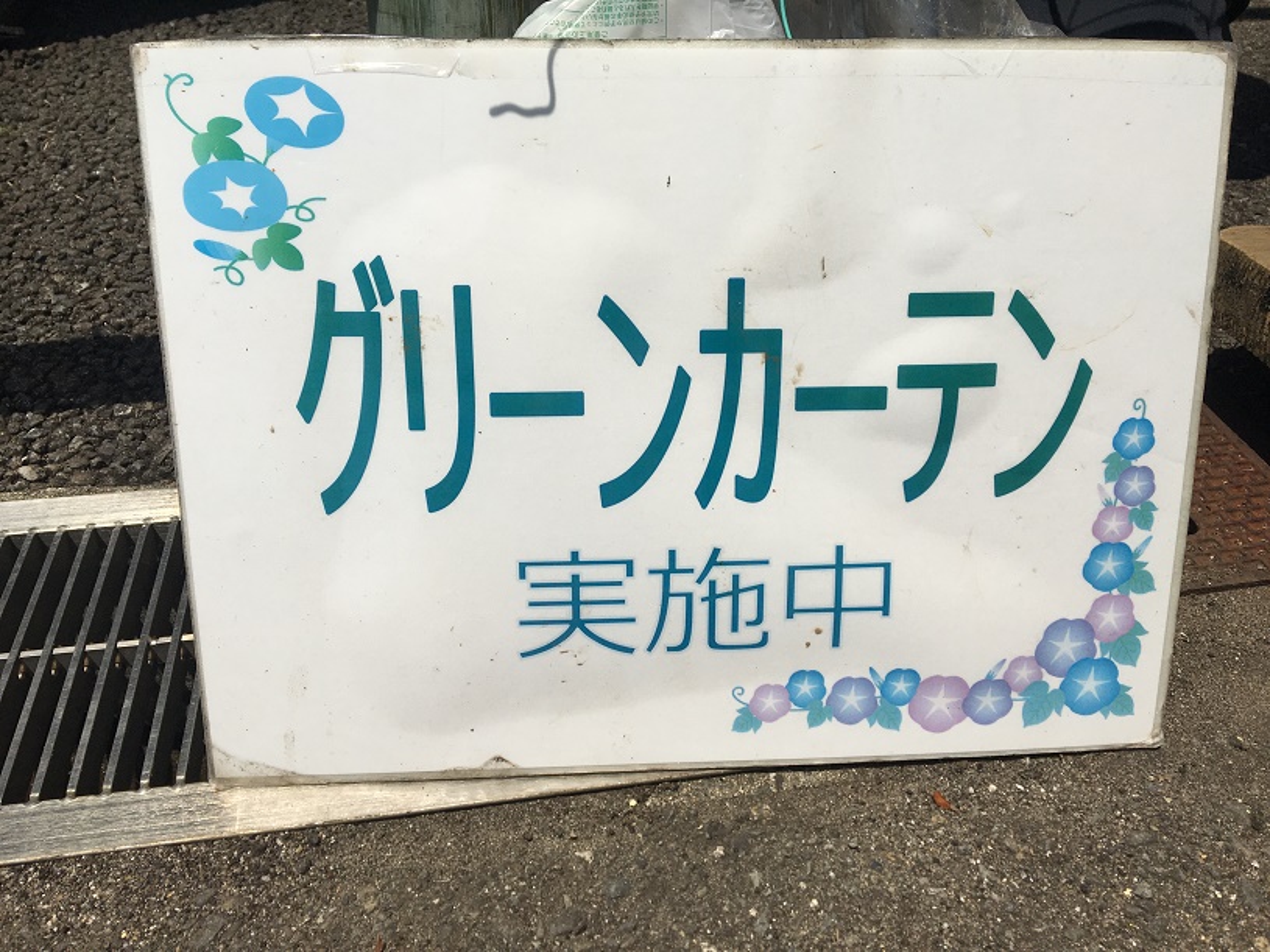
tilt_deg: -38.6
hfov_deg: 61.7
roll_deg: -2.1
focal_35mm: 29
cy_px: 476
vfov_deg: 48.2
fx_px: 1064
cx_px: 635
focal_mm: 4.15
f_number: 2.2
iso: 25
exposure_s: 1/5128
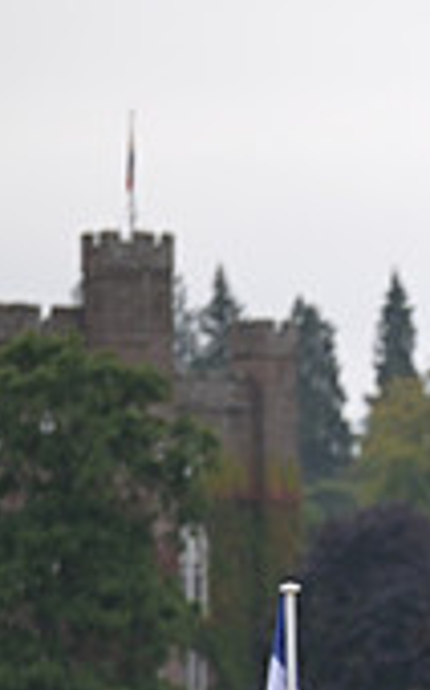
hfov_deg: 1.9
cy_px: 733
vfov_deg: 3.0
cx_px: 1107
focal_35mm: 695
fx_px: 13054
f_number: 3.5
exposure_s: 1/1250
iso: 500
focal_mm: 200
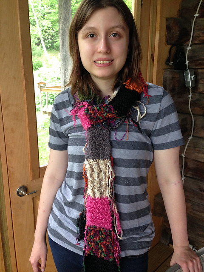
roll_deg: +0.3
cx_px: 102
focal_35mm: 33
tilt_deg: -14.4
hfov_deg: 42.9
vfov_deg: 55.4
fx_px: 259
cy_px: 136
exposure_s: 1/20
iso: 160
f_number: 2.4
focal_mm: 4.12
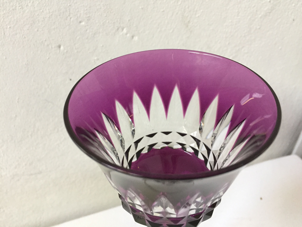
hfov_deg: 61.7
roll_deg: +3.6
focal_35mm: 29
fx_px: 253
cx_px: 151
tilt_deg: -40.0
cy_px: 114
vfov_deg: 48.2
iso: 200
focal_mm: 4.15
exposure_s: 1/33
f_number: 2.2
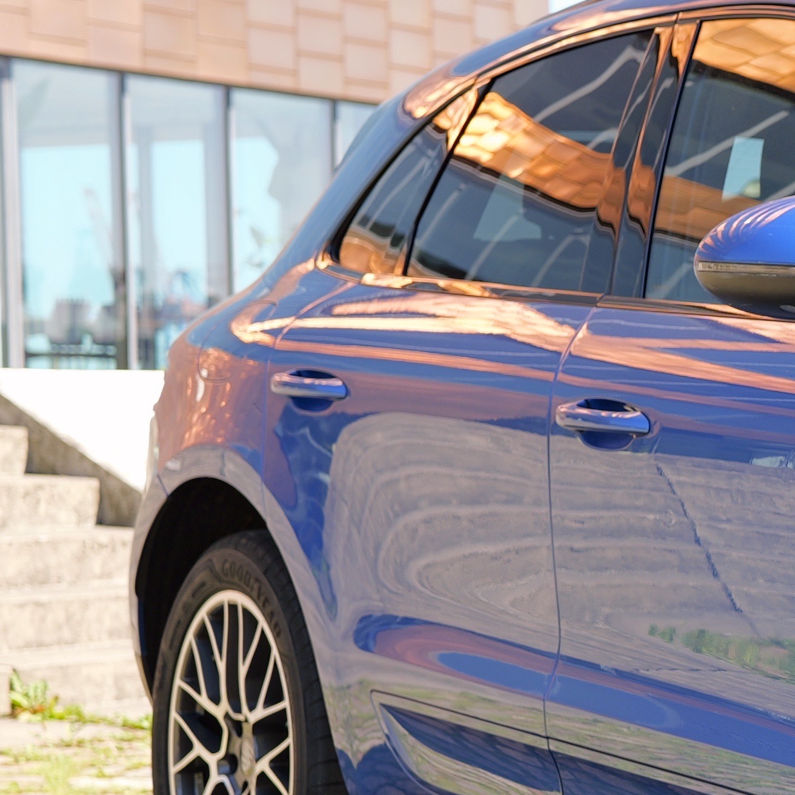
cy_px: 674
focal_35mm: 136
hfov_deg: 11.9
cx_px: 1399
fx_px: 3534
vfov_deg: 12.8
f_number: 3.5
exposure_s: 1/200
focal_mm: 35
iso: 100
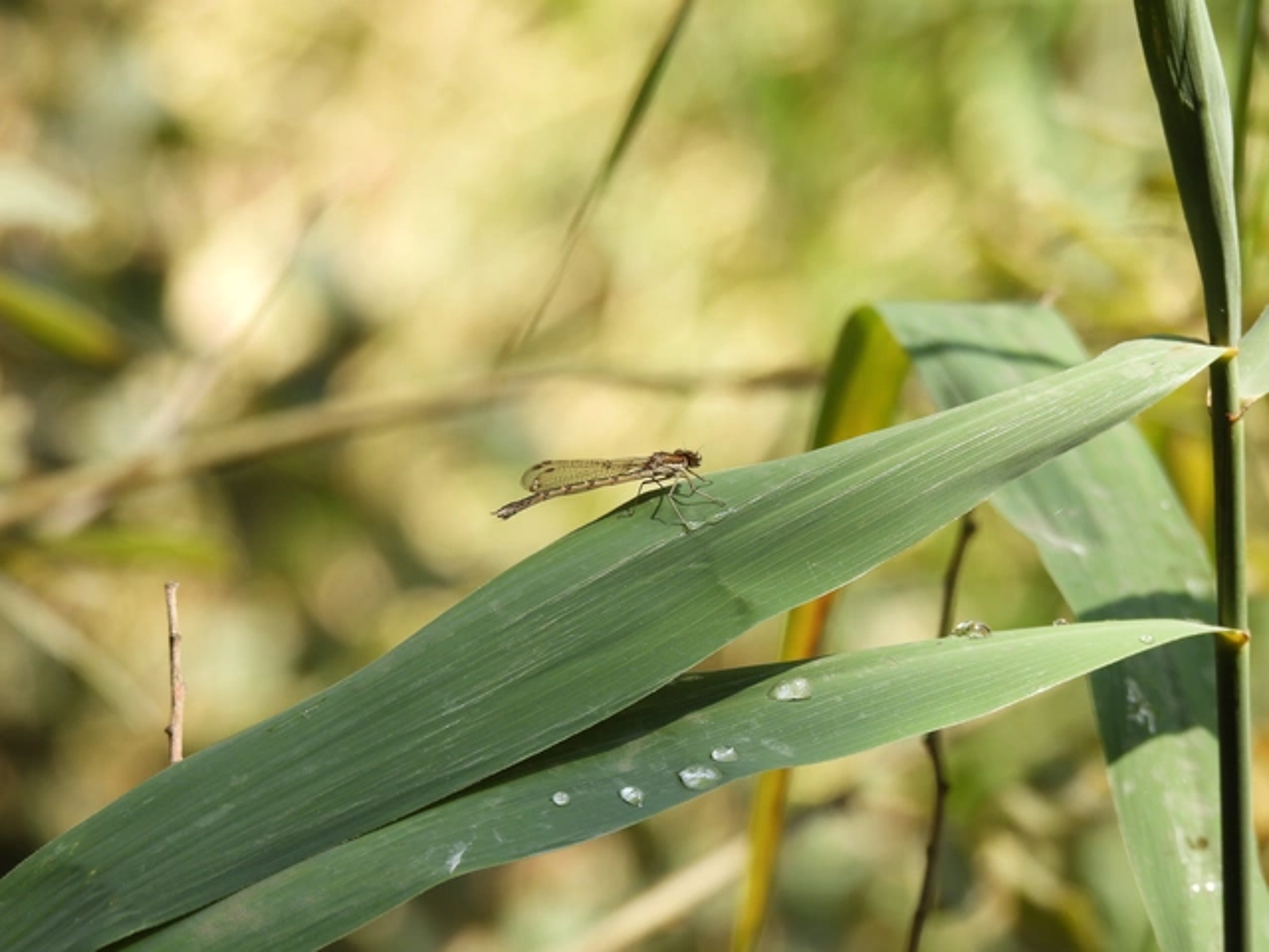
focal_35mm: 400
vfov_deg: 3.7
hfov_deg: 5.0
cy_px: 476
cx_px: 634
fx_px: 14664
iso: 100
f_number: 5
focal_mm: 71.4
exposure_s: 1/160
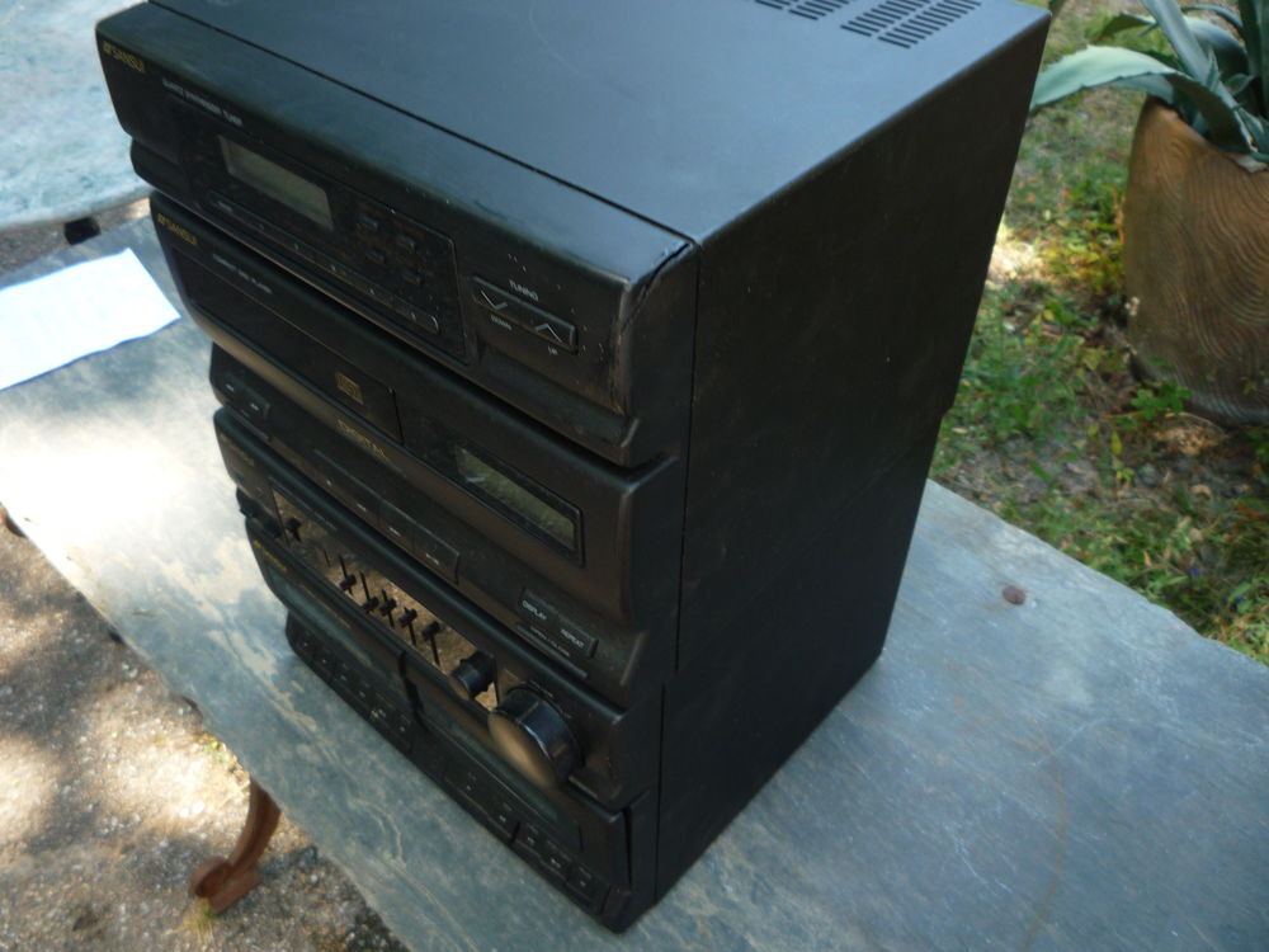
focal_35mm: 30
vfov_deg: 46.8
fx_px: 1100
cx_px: 634
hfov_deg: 60.0
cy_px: 476
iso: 100
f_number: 3.3
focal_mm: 5.2
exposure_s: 1/50
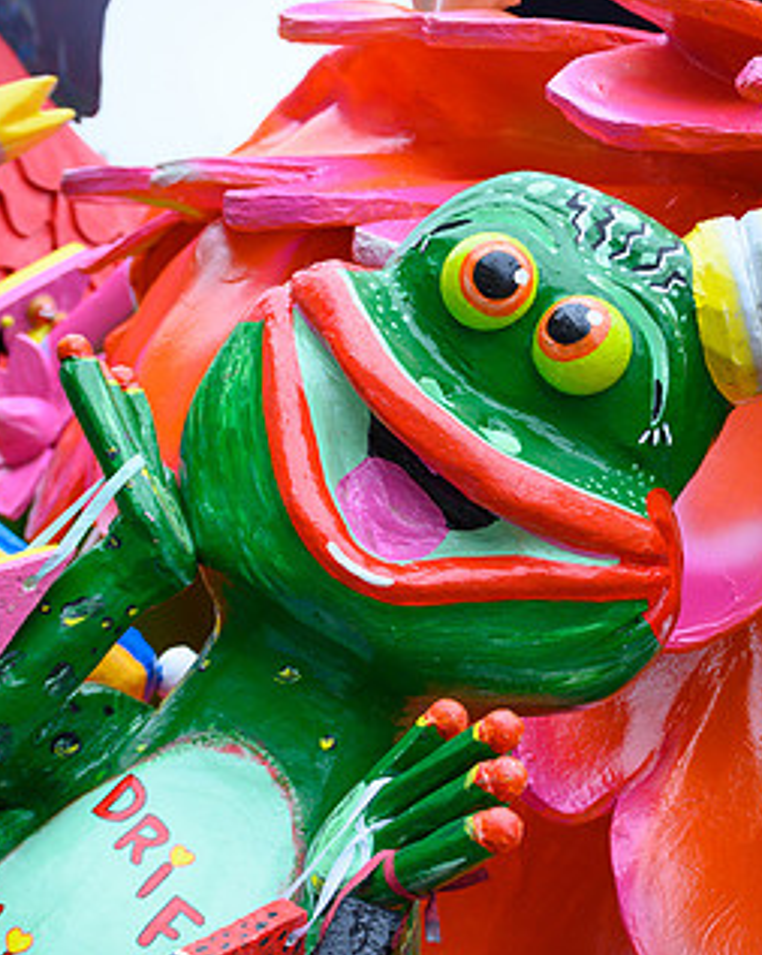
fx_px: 1976
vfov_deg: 27.2
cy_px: 506
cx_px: 434
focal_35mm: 70
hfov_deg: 21.8
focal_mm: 35
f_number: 6.3
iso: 400
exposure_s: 1/500
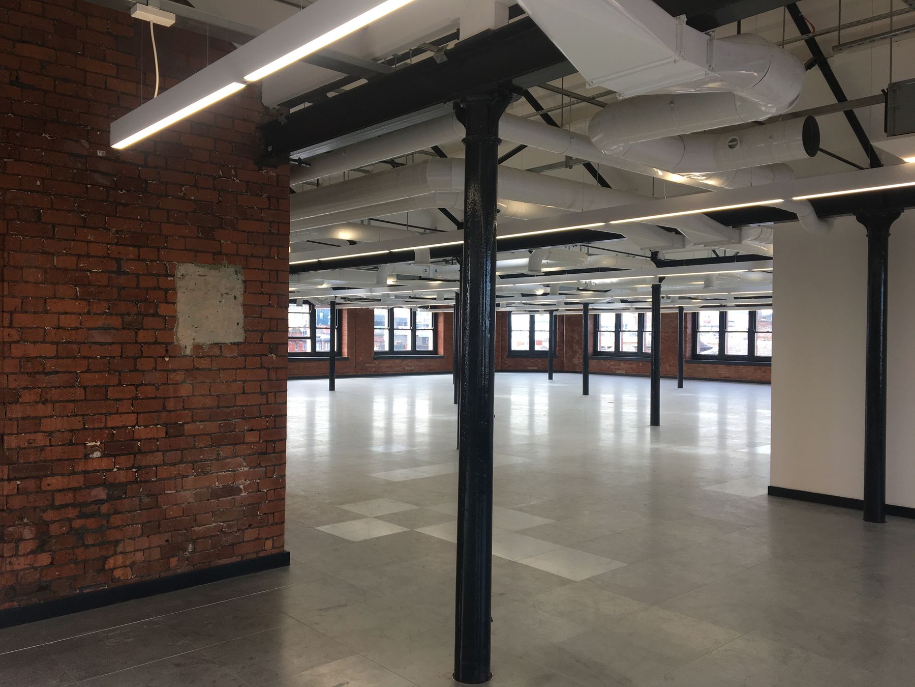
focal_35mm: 29
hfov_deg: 61.7
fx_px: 767
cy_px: 344
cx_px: 458
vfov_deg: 48.2
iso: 25
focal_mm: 4.15
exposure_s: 1/100
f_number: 2.2
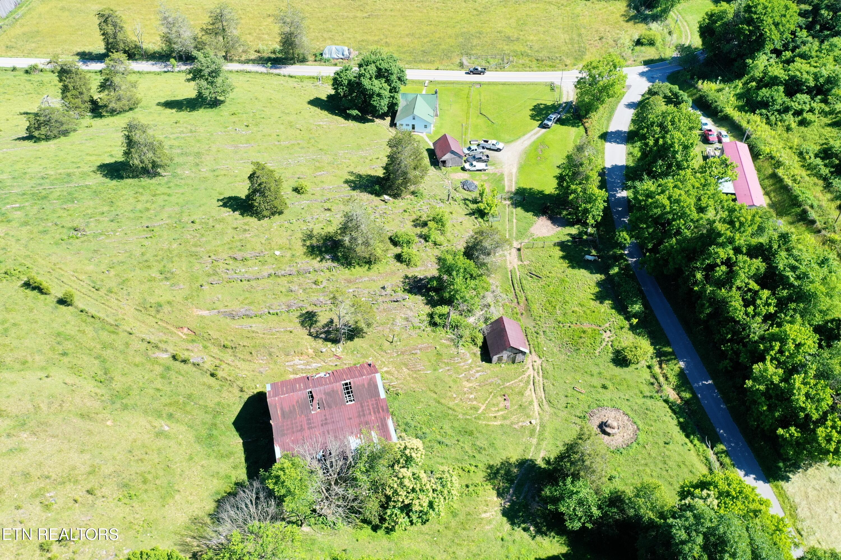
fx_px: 654
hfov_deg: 65.5
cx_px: 420
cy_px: 280
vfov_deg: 46.4
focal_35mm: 28
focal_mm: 10.26
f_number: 4
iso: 100
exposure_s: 1/80
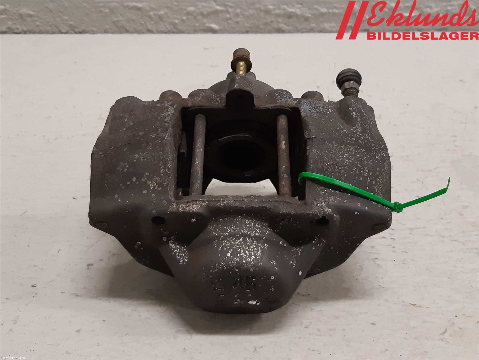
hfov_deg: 67.3
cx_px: 240
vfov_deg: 53.1
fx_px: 360
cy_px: 180
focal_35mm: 26
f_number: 1.7
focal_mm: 3.93
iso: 200
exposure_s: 1/60
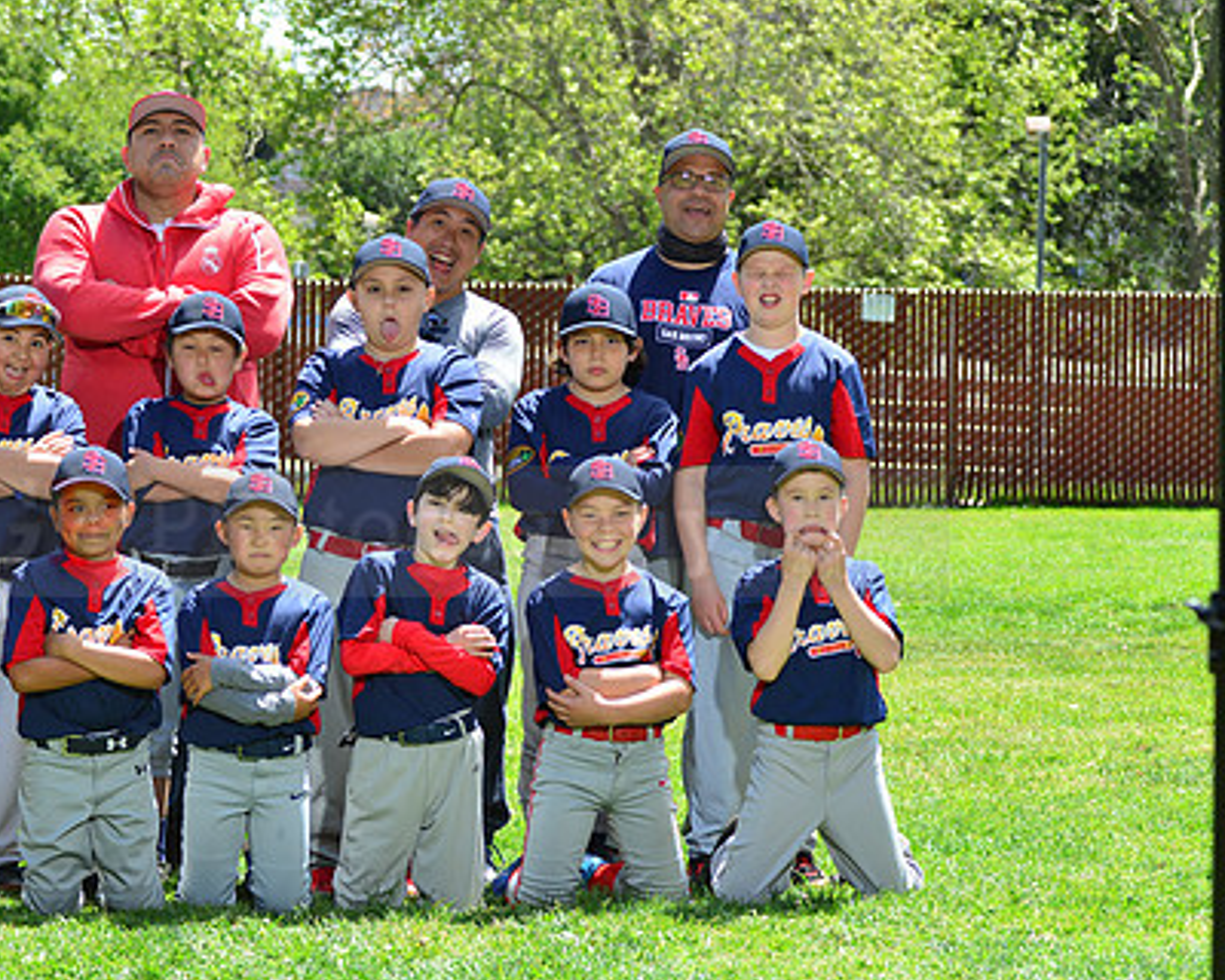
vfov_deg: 13.2
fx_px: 4242
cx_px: 355
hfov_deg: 16.4
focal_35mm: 117
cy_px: 507
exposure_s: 1/200
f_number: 8
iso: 200
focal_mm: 86
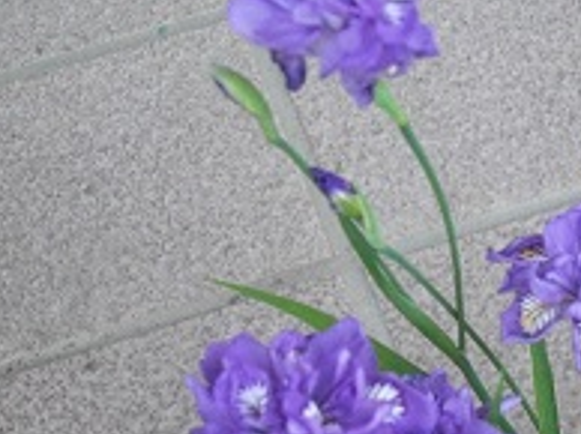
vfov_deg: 18.2
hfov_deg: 24.3
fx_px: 1341
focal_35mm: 80
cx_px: 382
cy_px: 373
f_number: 2.8
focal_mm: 6.3
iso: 400
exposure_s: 1/60
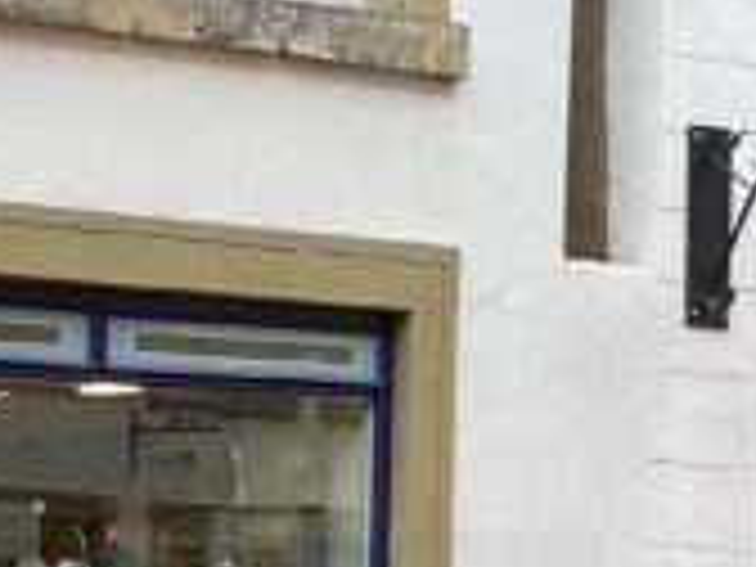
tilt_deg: -2.1
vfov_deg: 12.1
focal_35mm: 119
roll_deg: -0.6
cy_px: 747
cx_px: -603
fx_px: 2599
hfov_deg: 14.5
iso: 32
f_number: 1.6
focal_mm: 4.2
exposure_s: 1/129
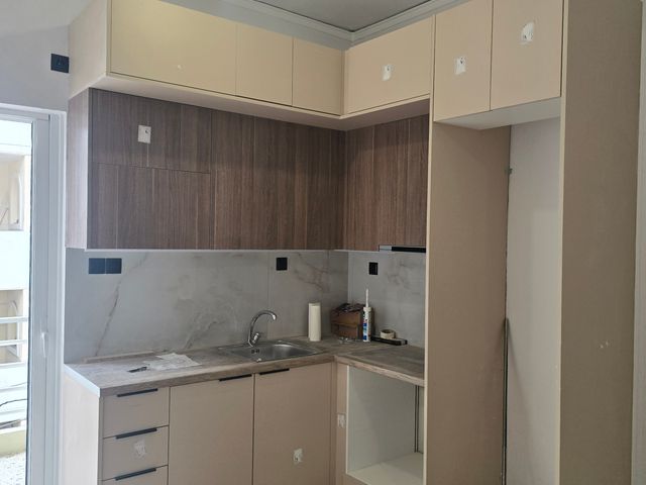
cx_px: 323
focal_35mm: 23
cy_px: 242
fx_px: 429
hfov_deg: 73.9
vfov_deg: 58.9
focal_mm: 6.3
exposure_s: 1/180
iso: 50
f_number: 1.7
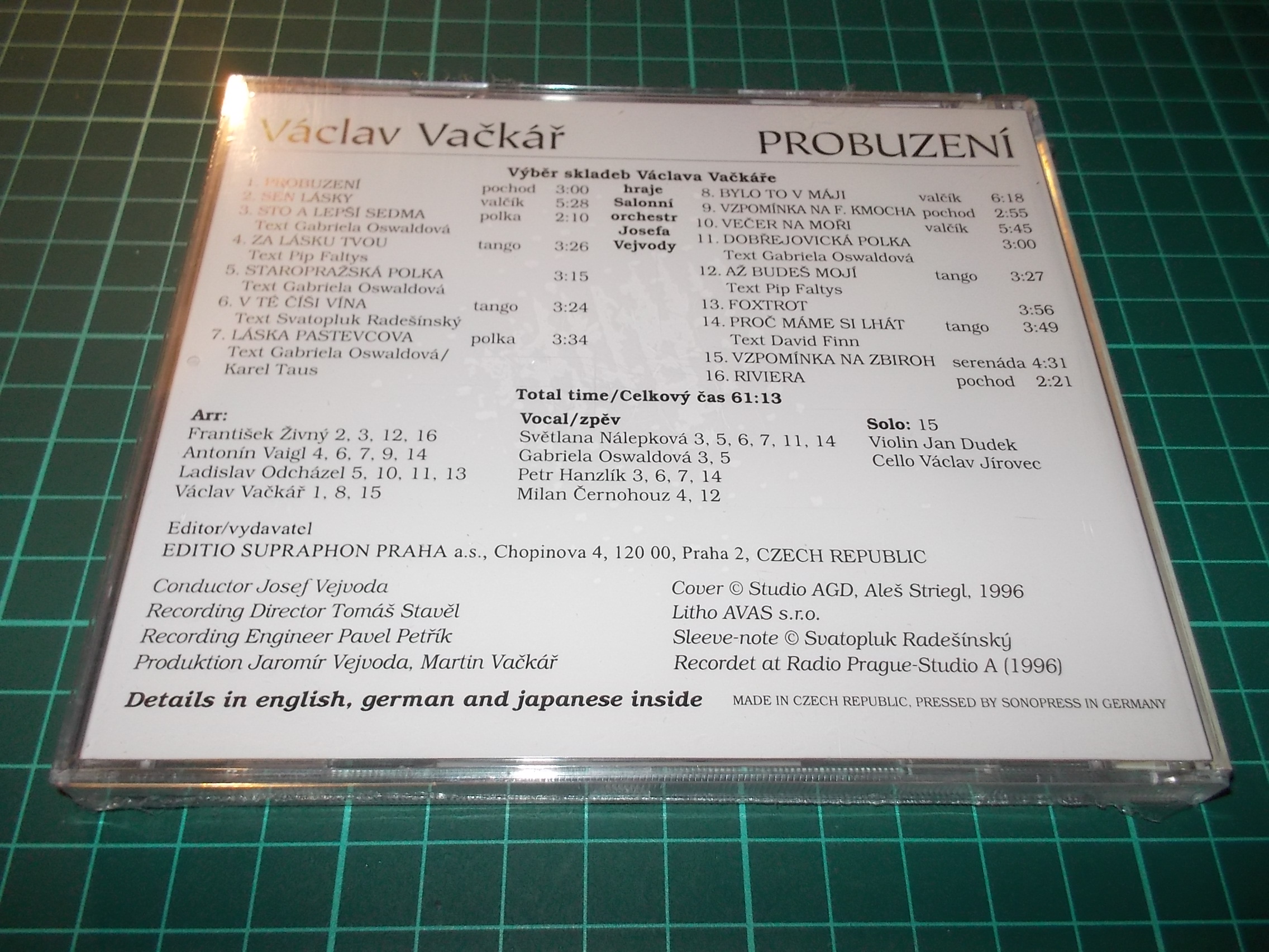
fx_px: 1063
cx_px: 634
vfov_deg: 48.2
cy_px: 476
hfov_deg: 61.7
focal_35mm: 29
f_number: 3.3
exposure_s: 1/30
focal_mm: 4.1
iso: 200
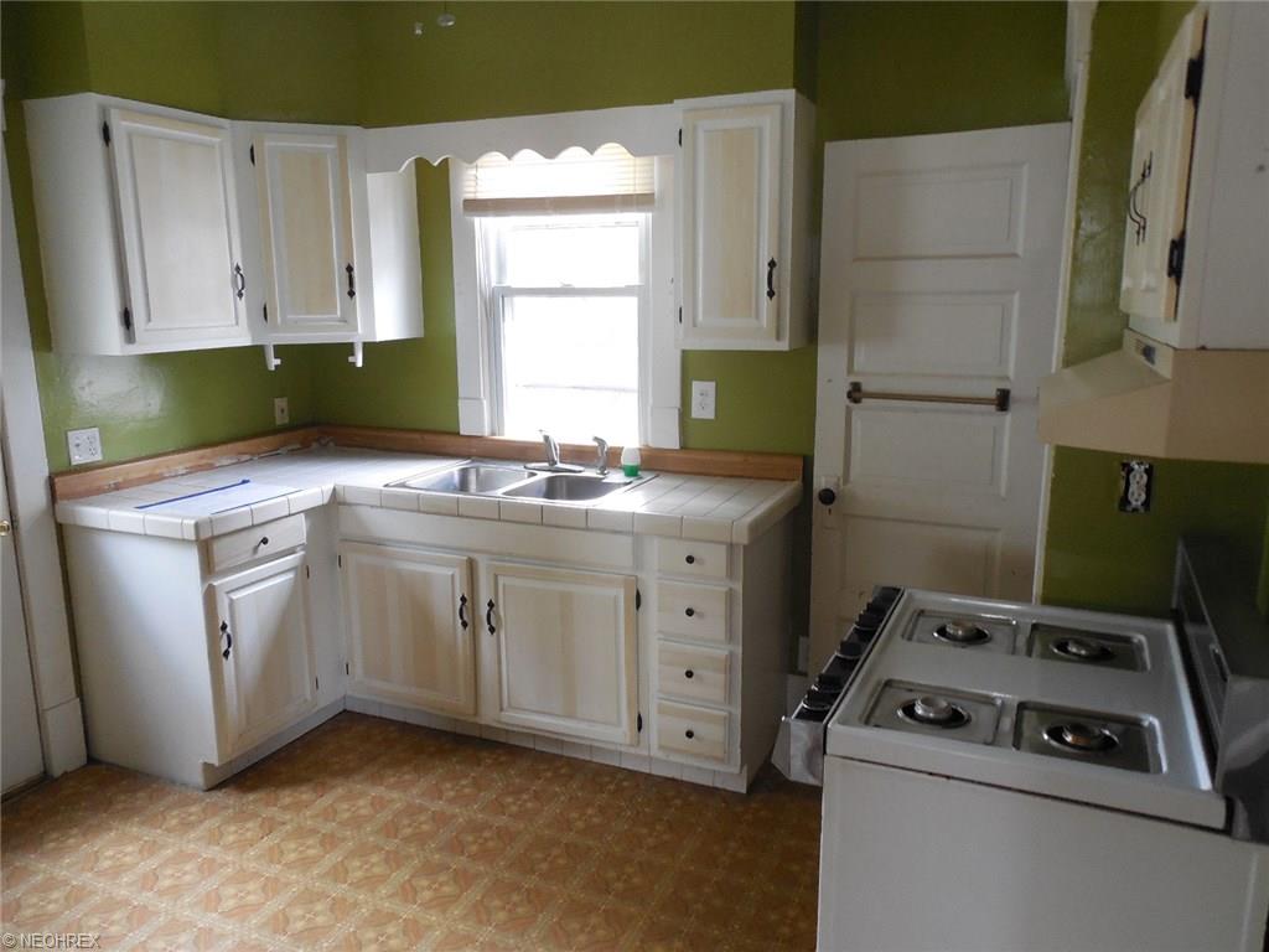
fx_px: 916
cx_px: 634
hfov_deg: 69.4
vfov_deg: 54.9
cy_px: 476
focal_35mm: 25
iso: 400
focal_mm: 4.5
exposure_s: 1/20
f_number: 3.3
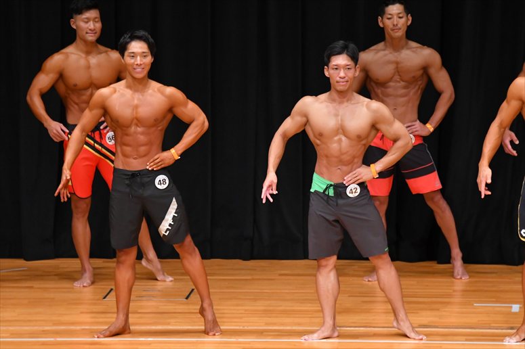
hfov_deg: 6.9
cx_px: 262
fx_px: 4373
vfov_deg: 4.6
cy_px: 174
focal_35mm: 300
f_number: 5.6
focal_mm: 200
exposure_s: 1/400
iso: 4000
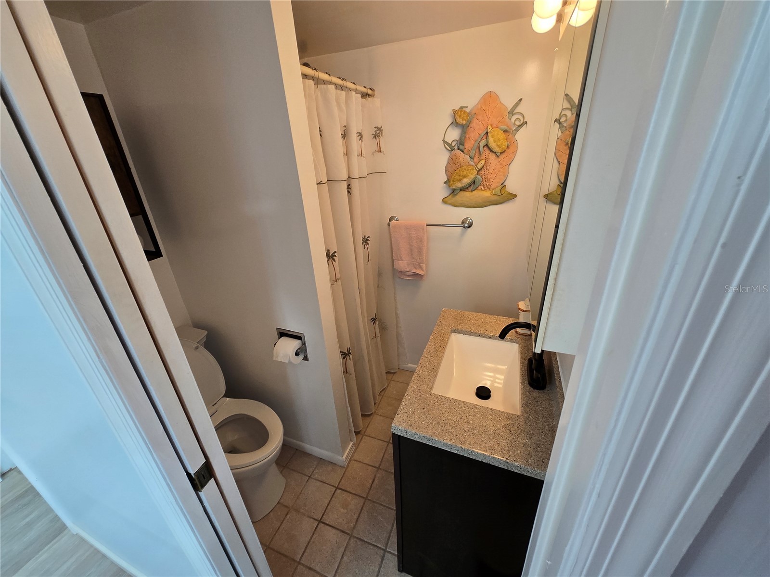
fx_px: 289
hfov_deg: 106.2
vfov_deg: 89.9
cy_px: 288
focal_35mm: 13
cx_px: 385
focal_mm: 1.7
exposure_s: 1/60
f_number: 2.2
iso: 125
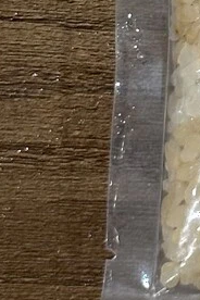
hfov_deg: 5.1
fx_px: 2183
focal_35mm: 262
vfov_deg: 7.7
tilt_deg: -88.8
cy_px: -170
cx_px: 510
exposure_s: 1/60
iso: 100
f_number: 1.78
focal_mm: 6.86
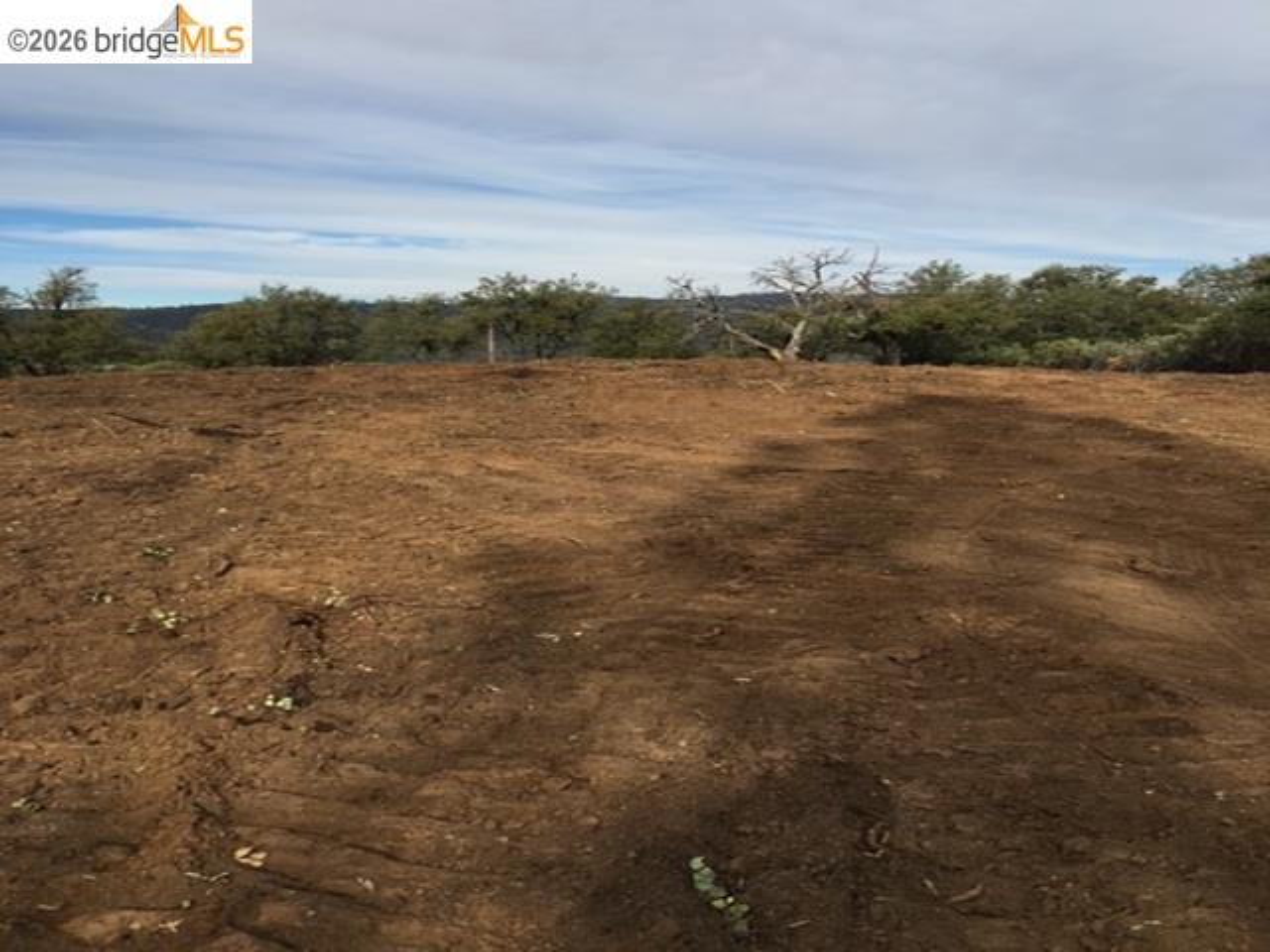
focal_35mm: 29
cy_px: 476
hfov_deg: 61.7
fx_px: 1064
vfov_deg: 48.2
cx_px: 635
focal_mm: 4.15
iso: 25
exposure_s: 1/1748
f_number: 2.2
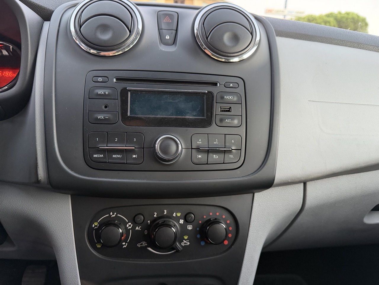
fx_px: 263
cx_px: 190
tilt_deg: -12.5
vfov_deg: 56.8
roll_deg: -1.9
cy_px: 142
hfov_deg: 71.6
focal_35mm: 24
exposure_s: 1/33
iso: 800
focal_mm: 6.76
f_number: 1.78
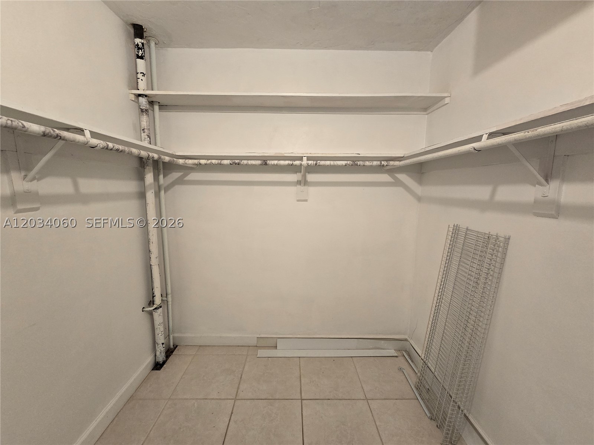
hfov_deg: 106.2
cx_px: 297
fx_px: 223
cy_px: 222
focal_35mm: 13
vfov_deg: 89.9
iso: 250
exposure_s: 1/60
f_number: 2.2
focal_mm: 2.2
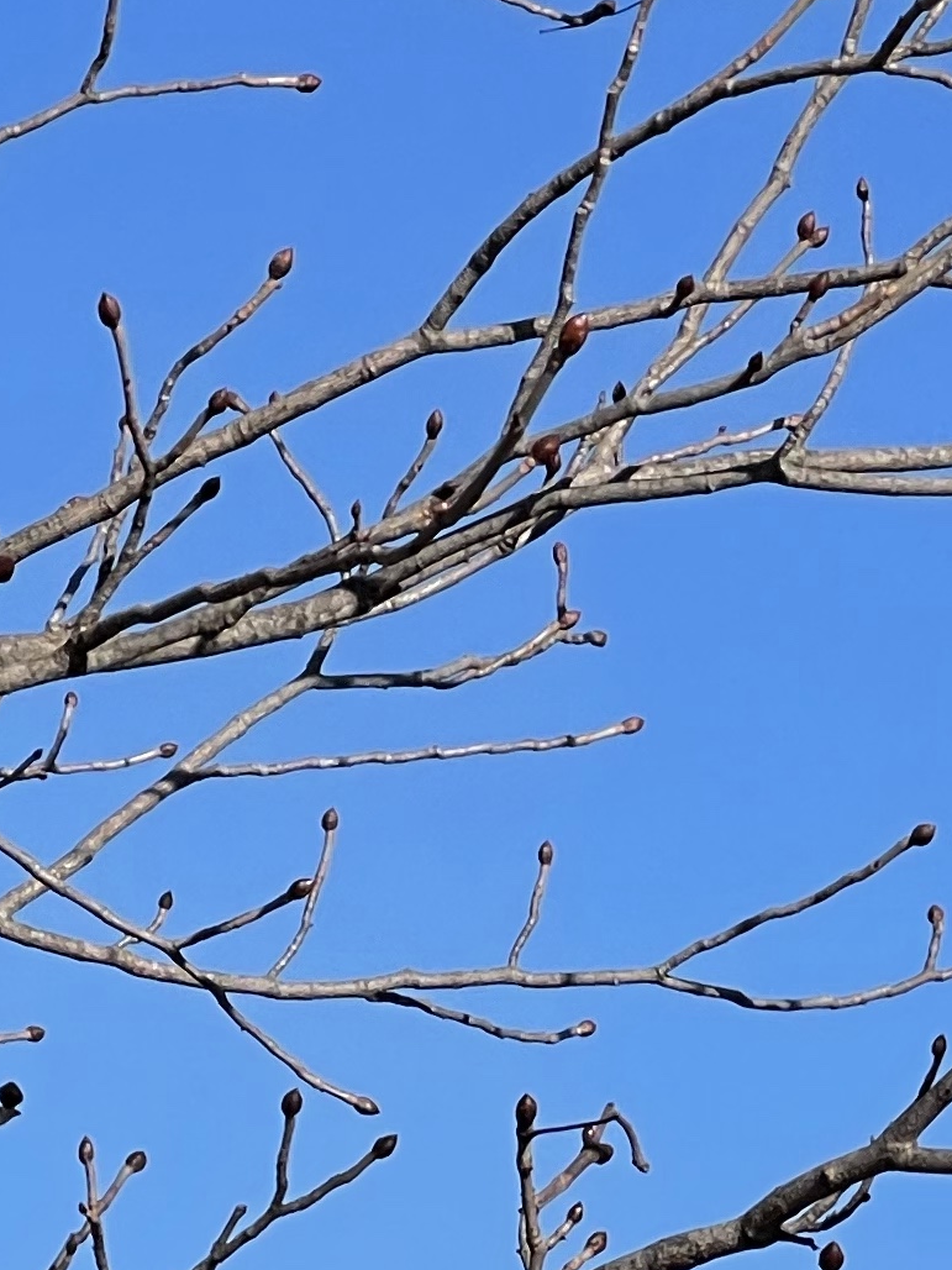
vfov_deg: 7.6
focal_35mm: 251
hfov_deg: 5.9
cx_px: 829
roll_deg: +1.0
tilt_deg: +5.2
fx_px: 9204
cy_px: 2426
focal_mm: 7.5
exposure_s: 1/1468
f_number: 2.2
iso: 20
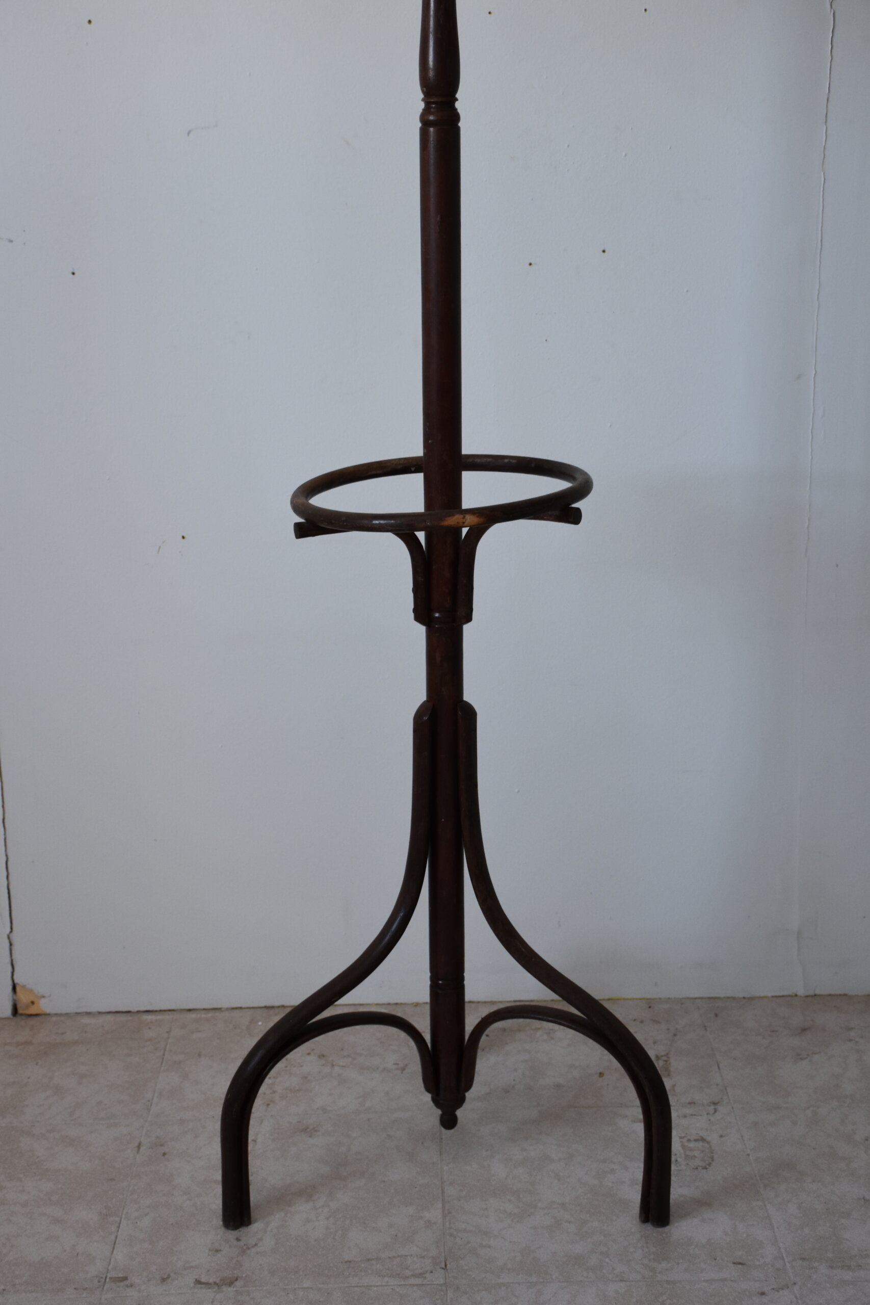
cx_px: 435
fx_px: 1903
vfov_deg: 37.8
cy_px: 652
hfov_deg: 25.8
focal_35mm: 52
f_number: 5.6
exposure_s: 1/125
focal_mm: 35
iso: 800
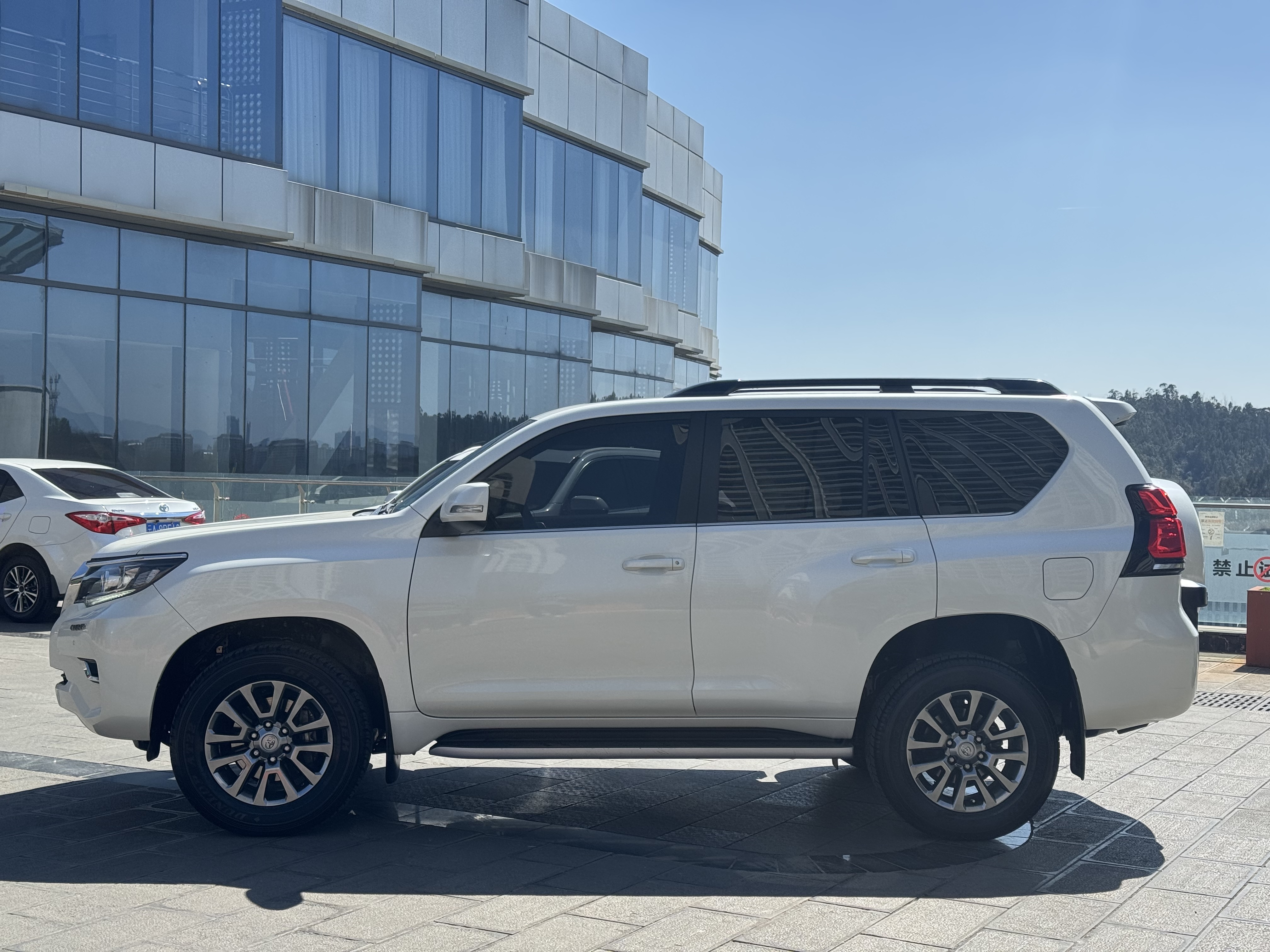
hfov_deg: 39.7
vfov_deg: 30.3
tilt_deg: -0.5
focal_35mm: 48
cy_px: 476
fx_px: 1761
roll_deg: -0.9
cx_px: 635
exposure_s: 1/3425
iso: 64
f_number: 1.78
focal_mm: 6.76
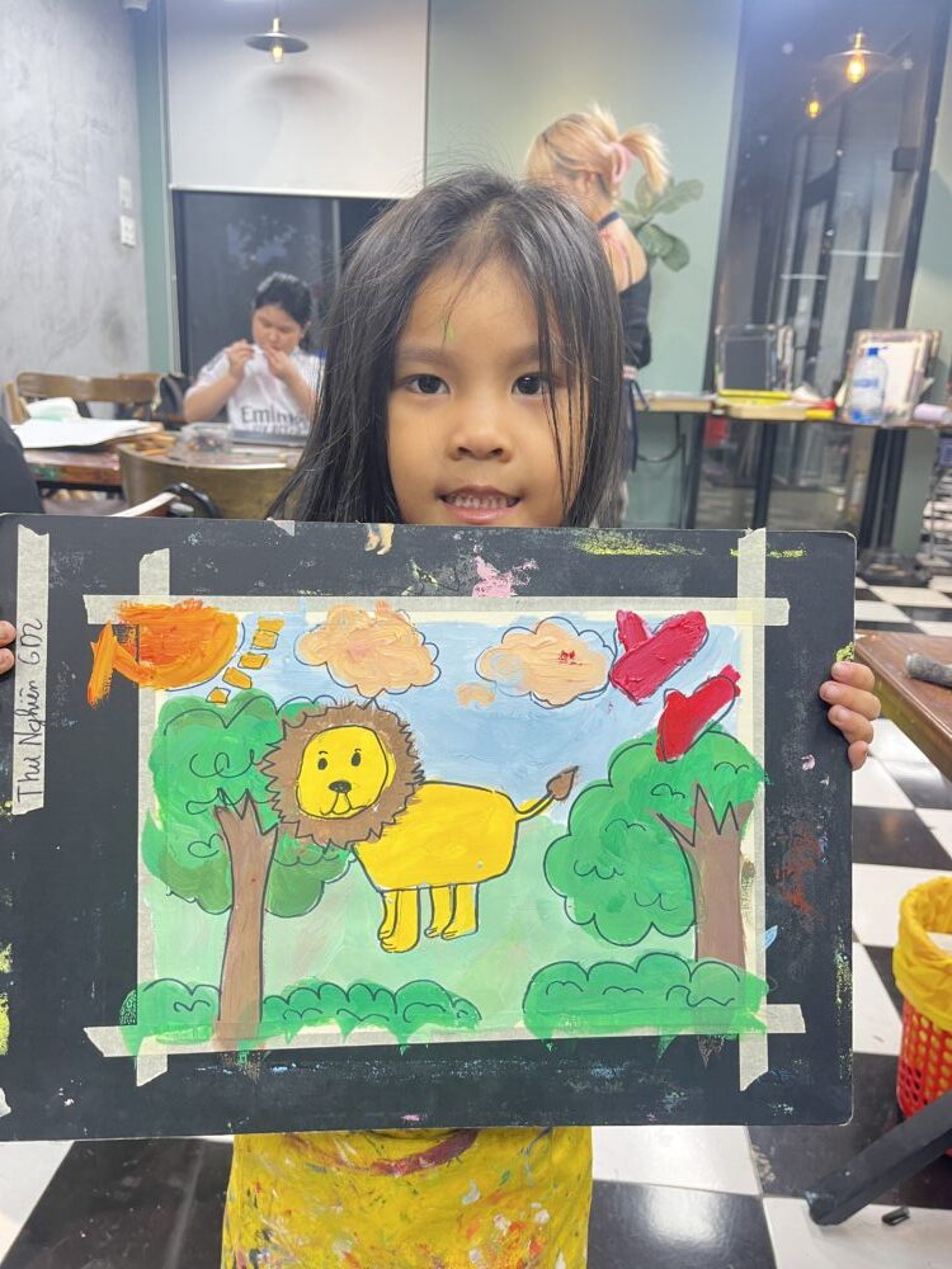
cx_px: 476
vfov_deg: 67.3
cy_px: 634
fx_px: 953
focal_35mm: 26
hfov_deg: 53.1
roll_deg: -2.0
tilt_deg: -17.5
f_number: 1.6
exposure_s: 1/50
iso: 80
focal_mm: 5.1
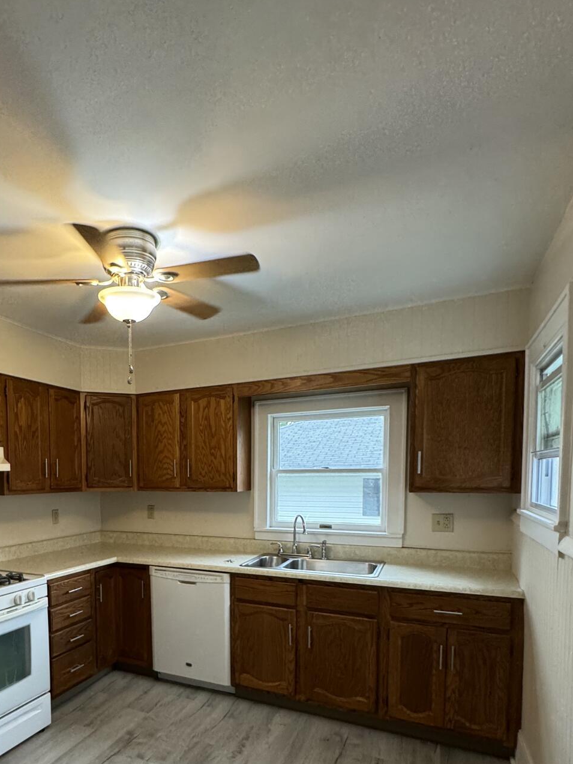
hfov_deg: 58.8
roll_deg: +0.4
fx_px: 485
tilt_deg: -4.5
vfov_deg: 74.1
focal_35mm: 22
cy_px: 507
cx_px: 164
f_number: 2.2
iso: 250
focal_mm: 2.22
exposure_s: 1/60
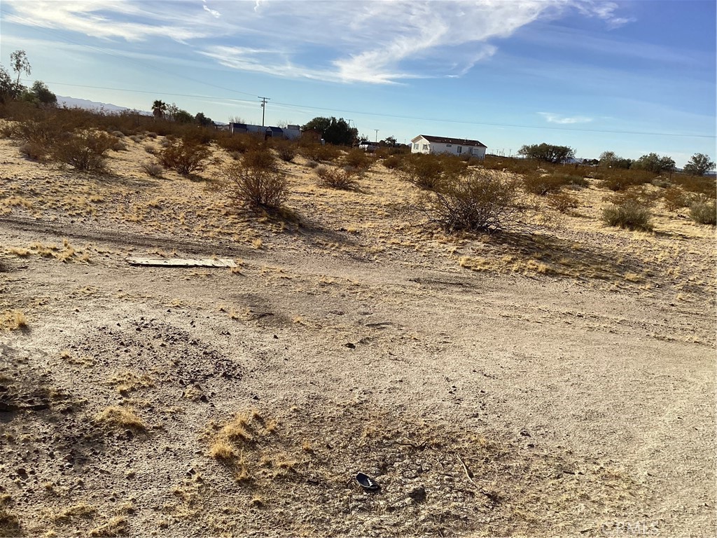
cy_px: 269
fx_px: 642
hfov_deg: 58.4
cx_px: 358
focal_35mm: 31
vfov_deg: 45.4
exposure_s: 1/1733
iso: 25
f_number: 2.4
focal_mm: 3.3
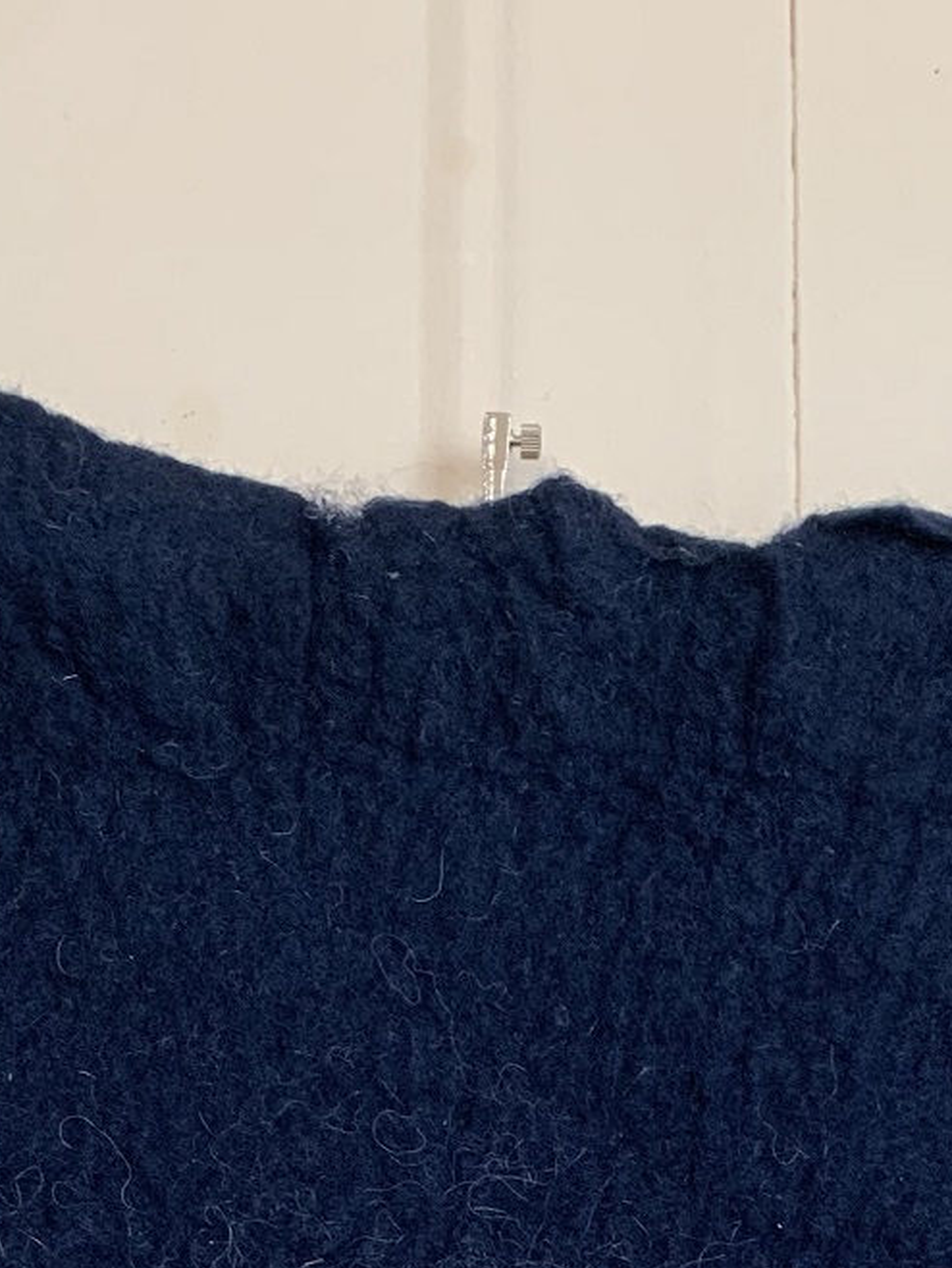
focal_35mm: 79
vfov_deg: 21.0
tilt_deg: +4.6
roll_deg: -1.1
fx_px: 2895
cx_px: 461
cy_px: 1890
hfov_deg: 18.7
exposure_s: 1/60
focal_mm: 4.25
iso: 125
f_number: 1.8
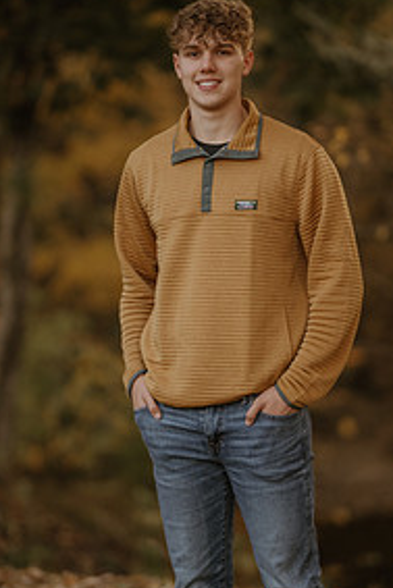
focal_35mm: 135
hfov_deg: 10.2
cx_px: 220
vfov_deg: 15.2
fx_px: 2208
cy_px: 287
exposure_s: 1/800
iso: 200
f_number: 1.4
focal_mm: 85
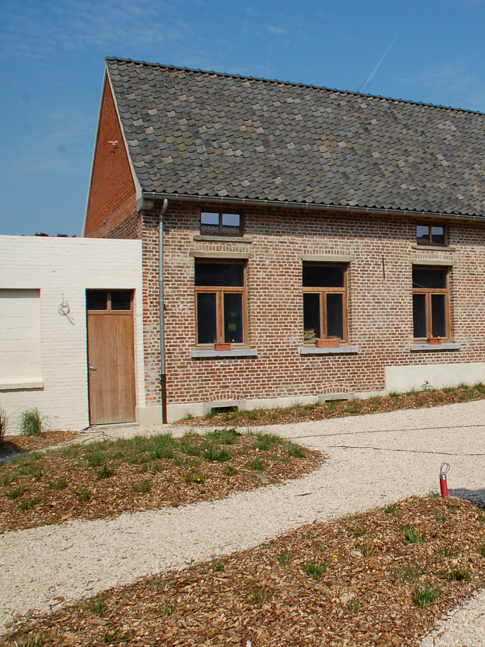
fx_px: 747
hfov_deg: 33.5
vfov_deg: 46.8
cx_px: 463
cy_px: 326
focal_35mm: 40
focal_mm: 18
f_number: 14
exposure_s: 1/800
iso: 400
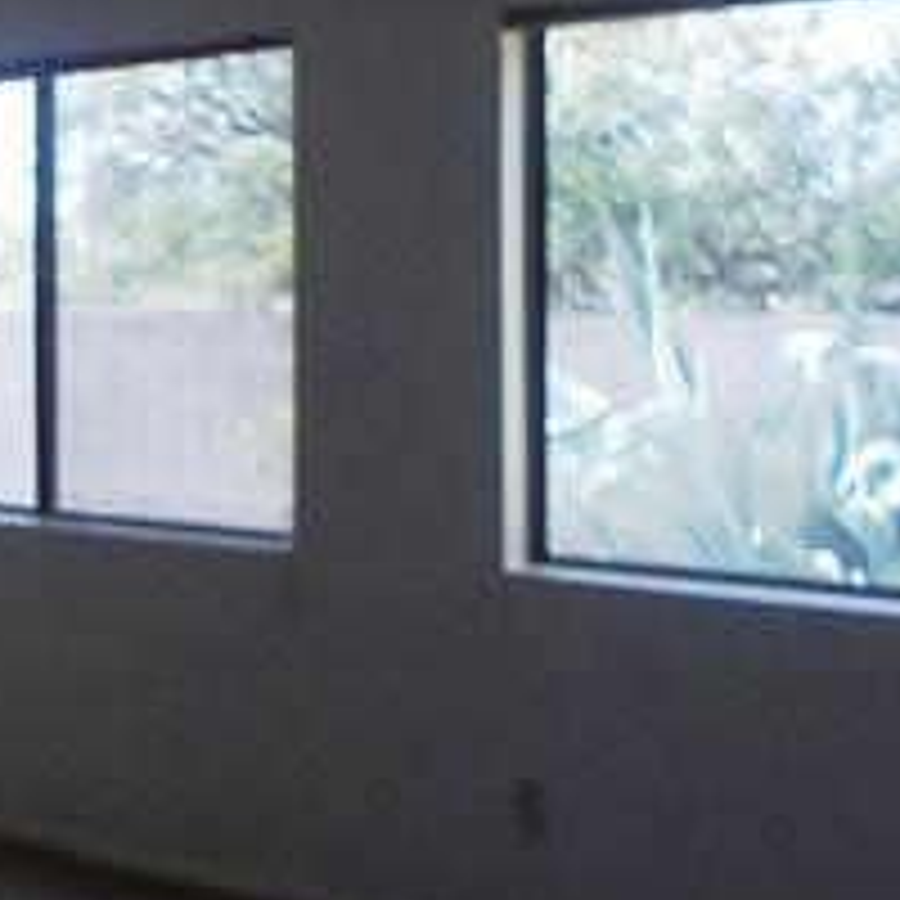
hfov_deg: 18.1
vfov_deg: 20.3
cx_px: -464
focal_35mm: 85
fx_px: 2500
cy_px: 310
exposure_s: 1/160
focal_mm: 4.1
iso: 125
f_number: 3.3
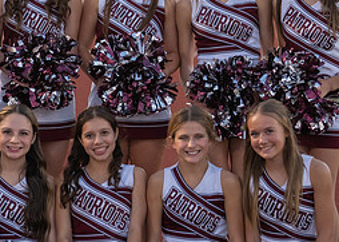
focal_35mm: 159
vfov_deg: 9.0
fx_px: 1530
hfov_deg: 12.6
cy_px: 59
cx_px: 106
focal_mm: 50
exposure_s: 1/640
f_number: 1.8
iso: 100
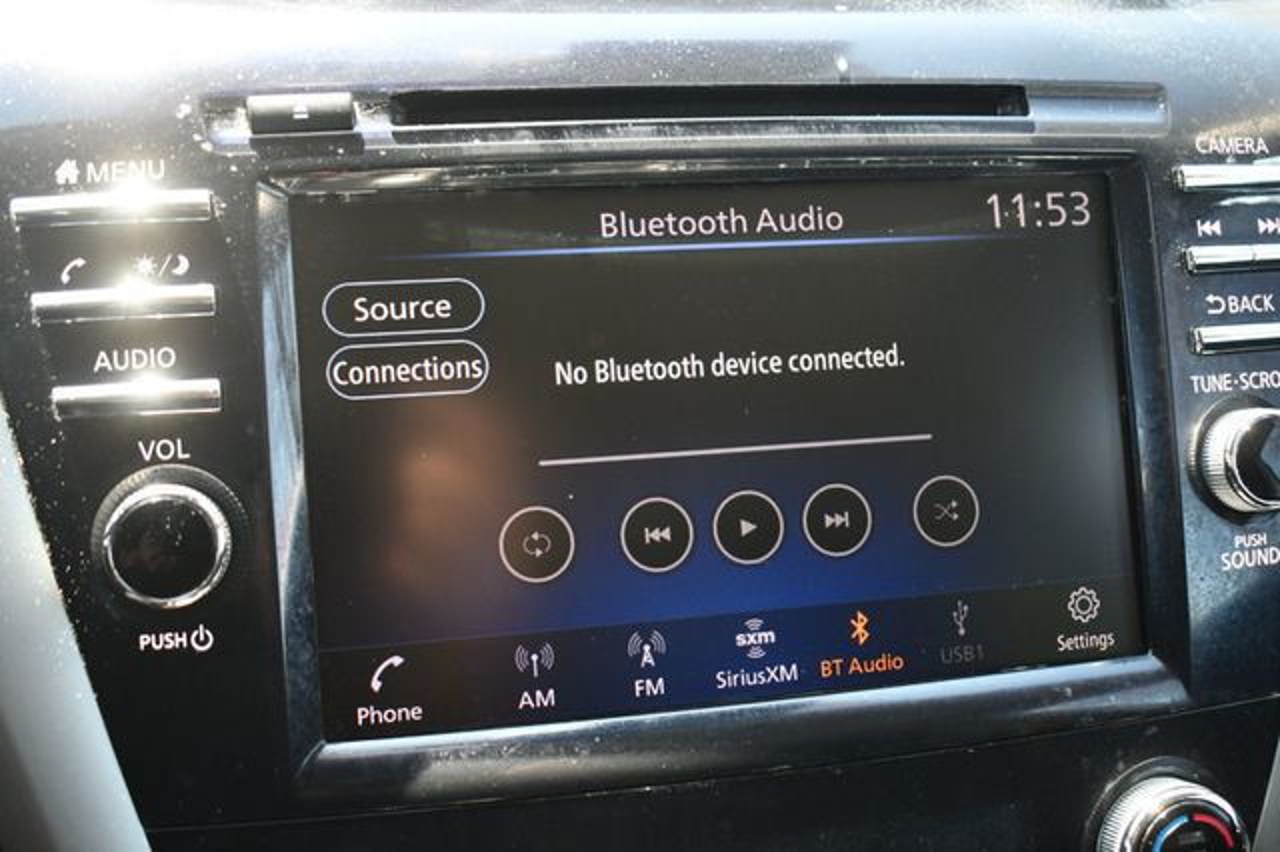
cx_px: 640
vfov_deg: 33.4
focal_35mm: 40
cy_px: 426
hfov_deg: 48.5
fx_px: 1421
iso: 800
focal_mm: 27
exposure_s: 1/160
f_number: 4
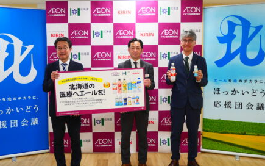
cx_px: 125
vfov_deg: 32.7
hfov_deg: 50.4
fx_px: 282
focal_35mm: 39
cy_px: 73
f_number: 4
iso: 200
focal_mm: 16
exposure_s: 1/20
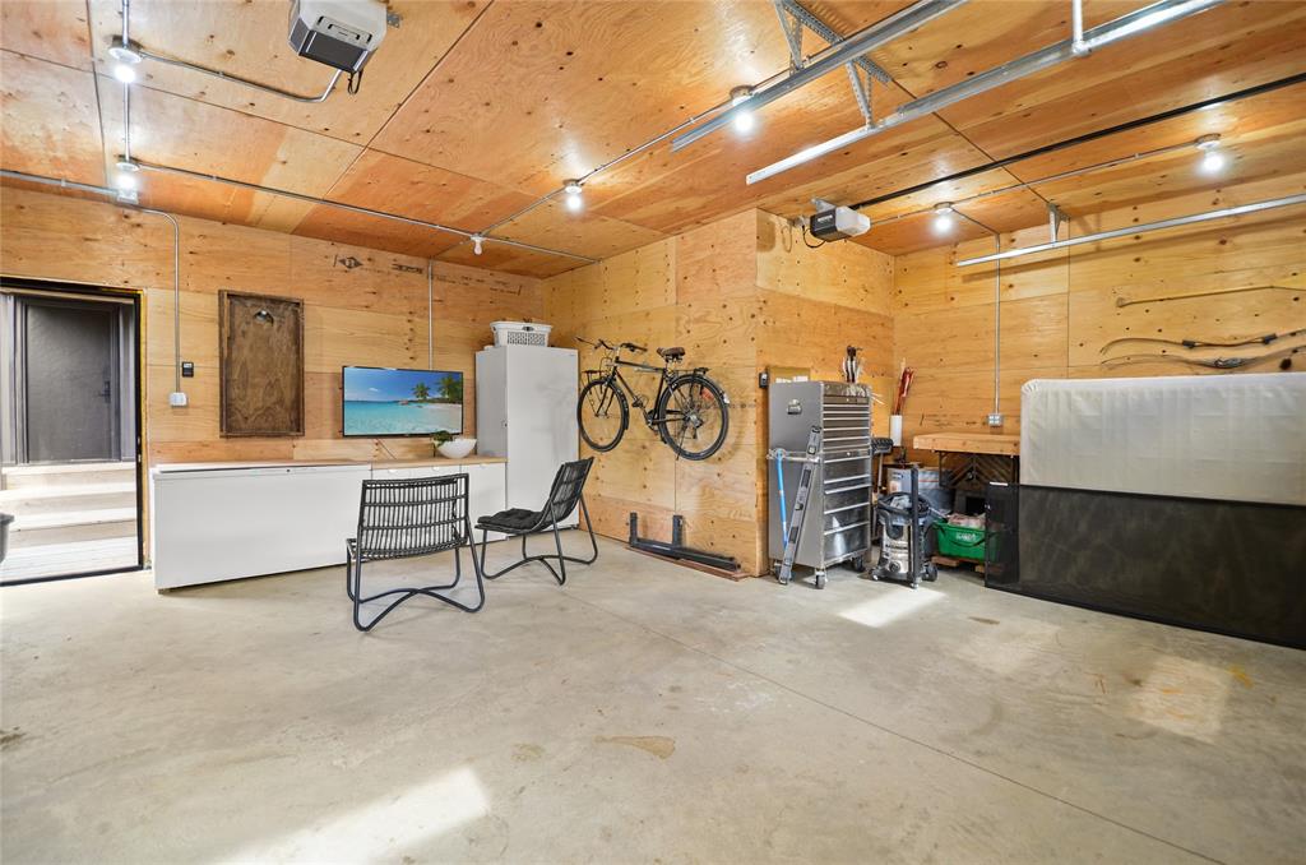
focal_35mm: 15
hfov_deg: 100.5
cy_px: 432
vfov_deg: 77.1
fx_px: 543
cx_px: 653
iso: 100
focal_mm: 10
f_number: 4.5
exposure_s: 1/3
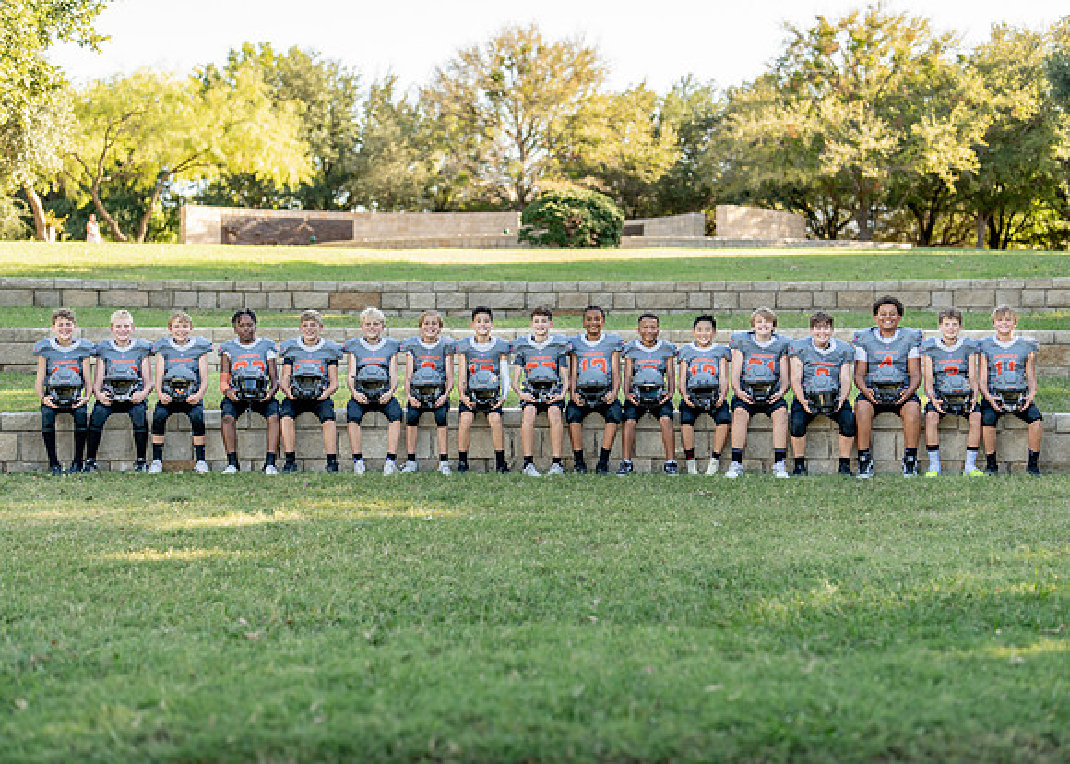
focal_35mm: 55
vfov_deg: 25.7
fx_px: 1671
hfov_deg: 35.5
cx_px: 564
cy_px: 381
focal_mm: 50
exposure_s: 1/500
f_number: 1.6
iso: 100
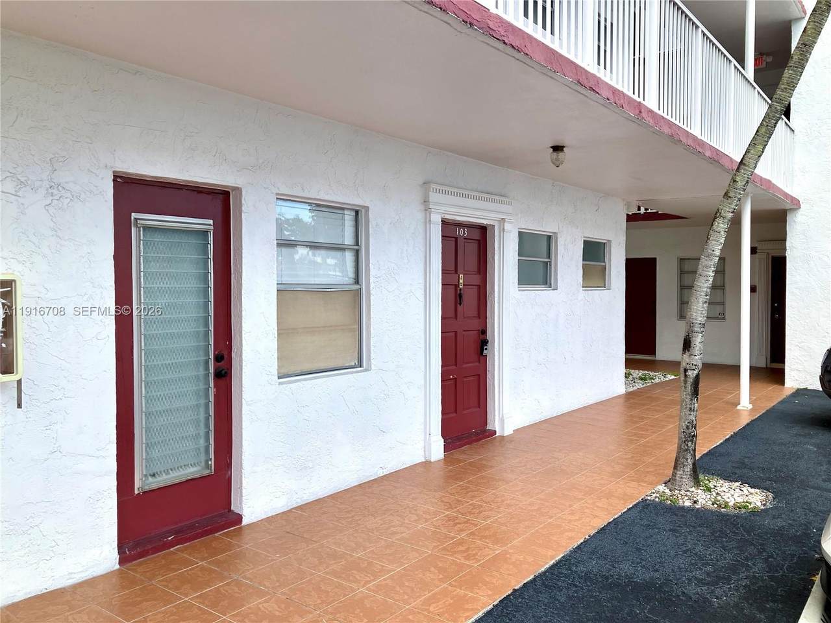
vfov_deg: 49.7
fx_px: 672
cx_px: 416
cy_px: 312
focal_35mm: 28
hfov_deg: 63.4
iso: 32
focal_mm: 3.99
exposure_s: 1/457
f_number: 1.8
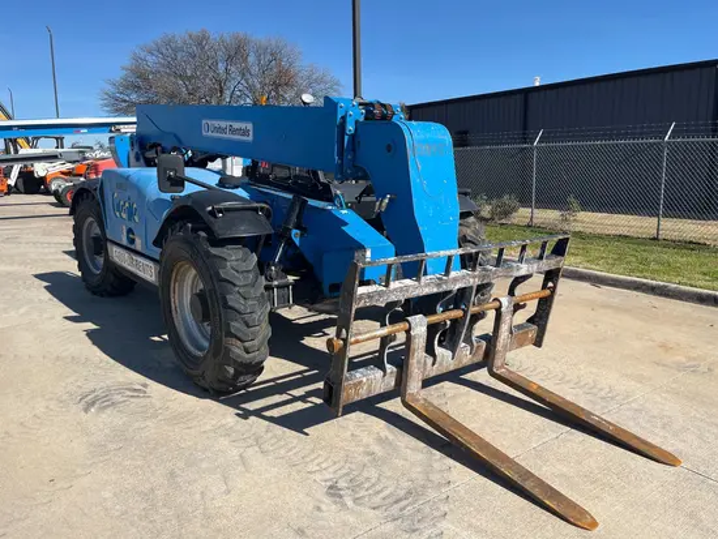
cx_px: 359
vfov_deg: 53.1
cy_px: 270
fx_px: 540
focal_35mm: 26
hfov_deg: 67.3
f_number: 1.6
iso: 50
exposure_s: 1/3413
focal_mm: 5.1
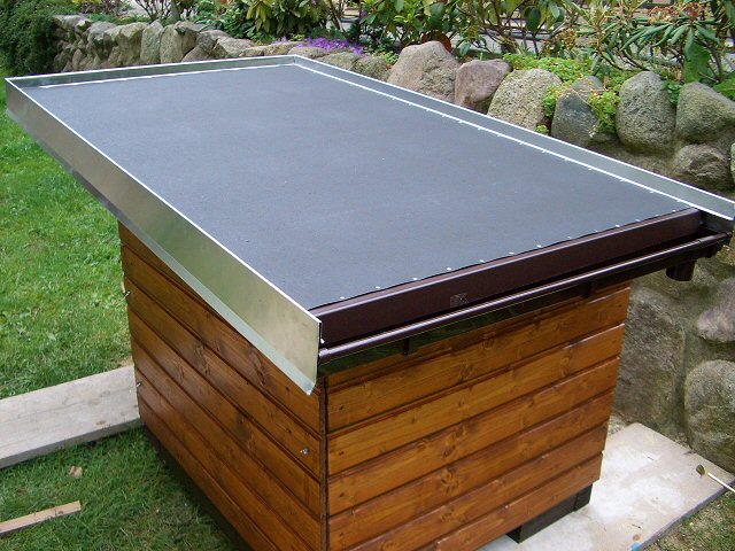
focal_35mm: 35
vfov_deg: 40.7
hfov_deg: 52.6
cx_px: 368
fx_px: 743
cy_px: 276
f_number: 2.6
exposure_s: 1/320
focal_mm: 5.8
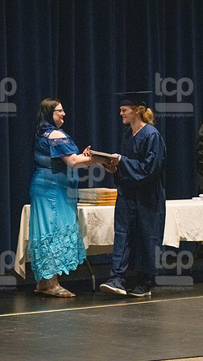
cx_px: 86
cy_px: 180
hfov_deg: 6.6
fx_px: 1751
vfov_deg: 11.8
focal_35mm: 183
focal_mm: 116
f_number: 3.2
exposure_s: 1/400
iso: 10000
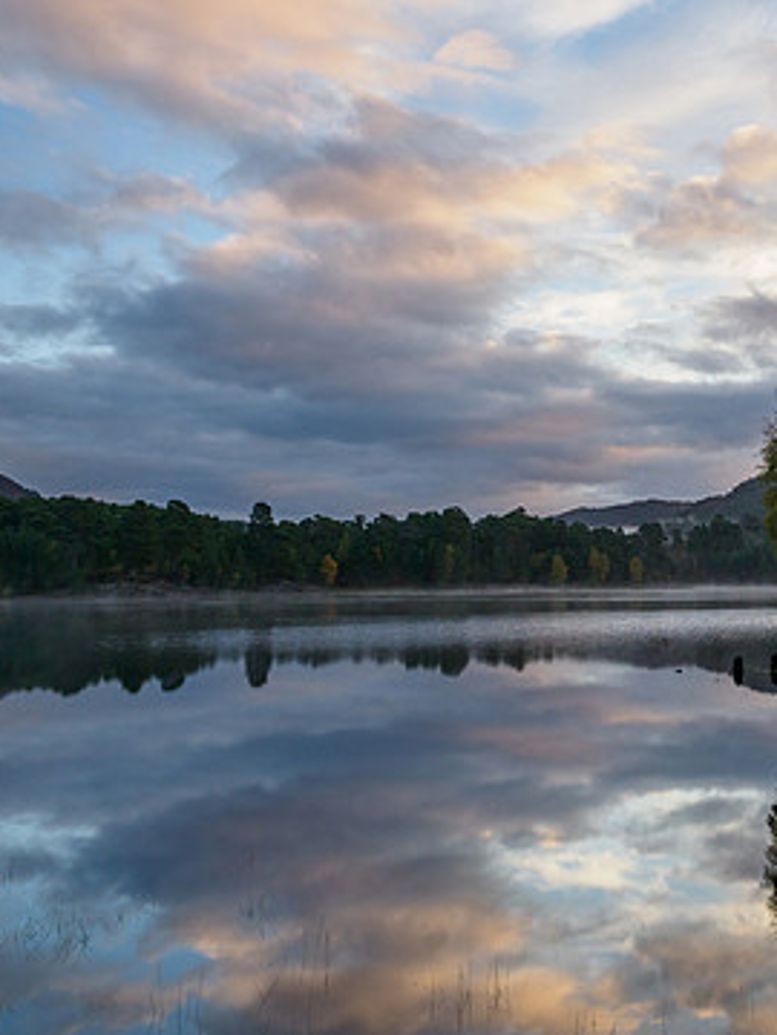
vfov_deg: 46.7
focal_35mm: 40
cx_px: 673
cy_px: 460
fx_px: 1197
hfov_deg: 34.3
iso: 200
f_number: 7.1
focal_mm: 12
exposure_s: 1/3
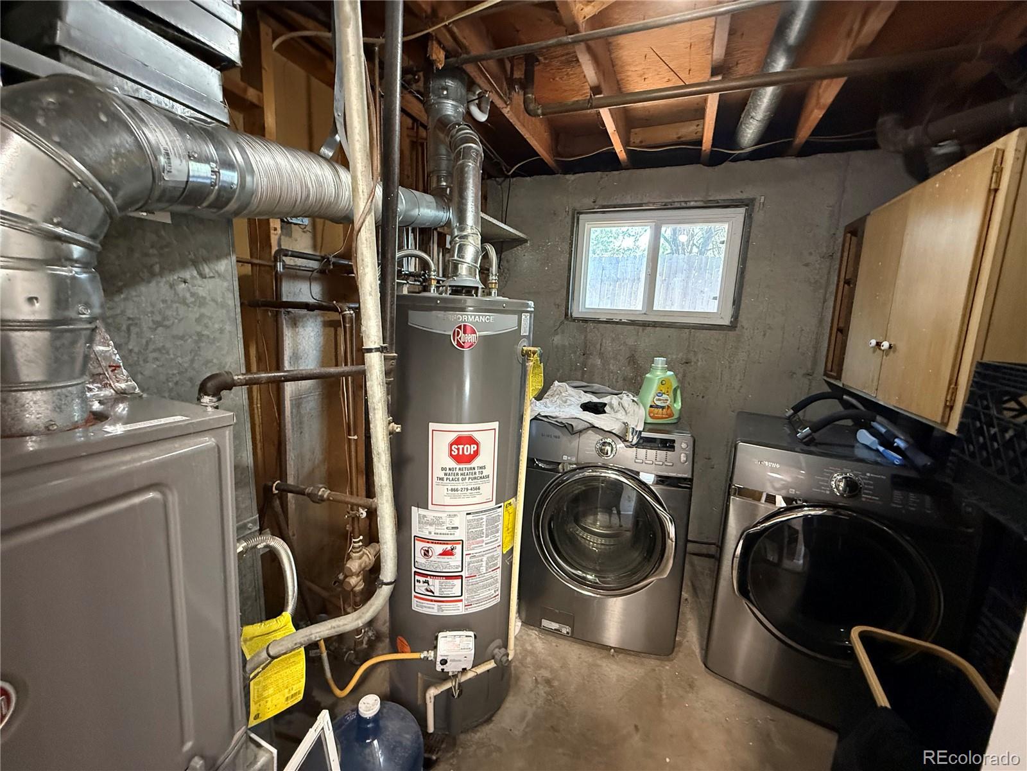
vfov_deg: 85.7
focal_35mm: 14
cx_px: 514
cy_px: 386
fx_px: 415
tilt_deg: -9.9
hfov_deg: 102.1
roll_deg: -2.8
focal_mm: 2.22
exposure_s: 1/60
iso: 800
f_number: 2.2
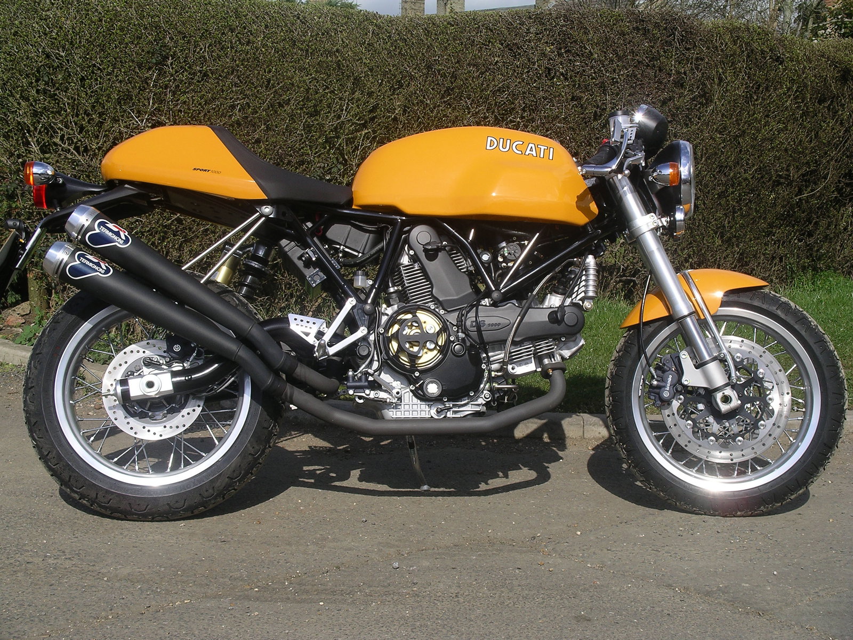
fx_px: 1528
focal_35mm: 62
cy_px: 320
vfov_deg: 23.7
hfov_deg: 31.2
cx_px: 426
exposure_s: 1/467
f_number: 6
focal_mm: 12.8
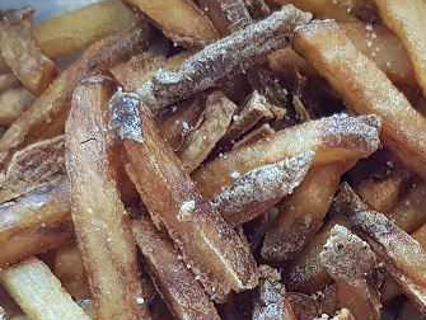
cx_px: 366
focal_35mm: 62
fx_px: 764
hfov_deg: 30.1
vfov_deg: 22.1
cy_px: 370
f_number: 1.7
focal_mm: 4.2
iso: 200
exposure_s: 1/33
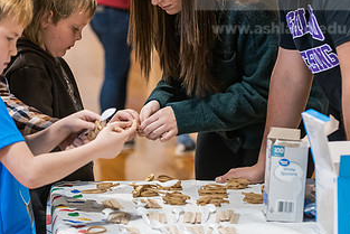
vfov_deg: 9.0
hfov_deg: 13.5
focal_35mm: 152
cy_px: 52
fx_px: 1478
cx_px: 161
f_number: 3.2
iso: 1600
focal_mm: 82
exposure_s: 1/160
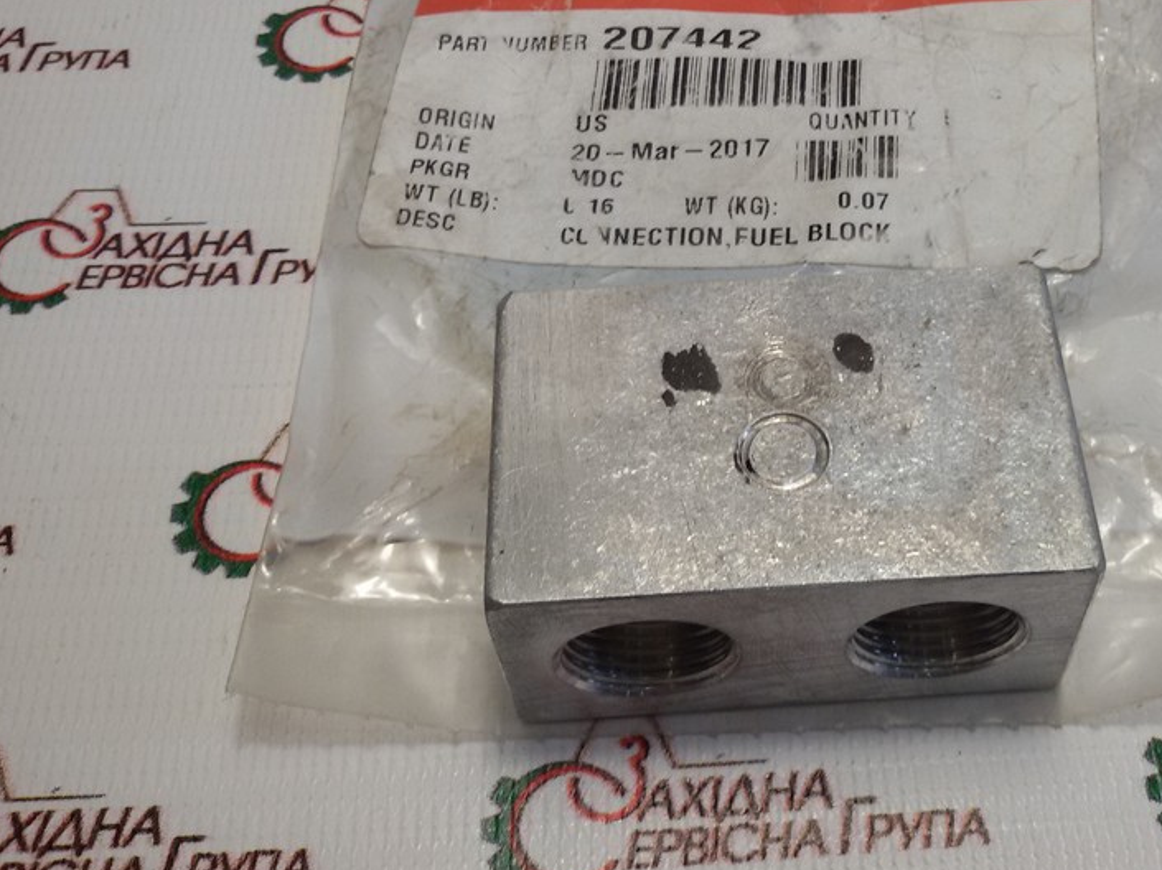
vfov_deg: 32.6
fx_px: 1476
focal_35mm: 44
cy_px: 297
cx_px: 785
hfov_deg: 42.3
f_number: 2.4
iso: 50
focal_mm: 2.93
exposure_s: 1/100
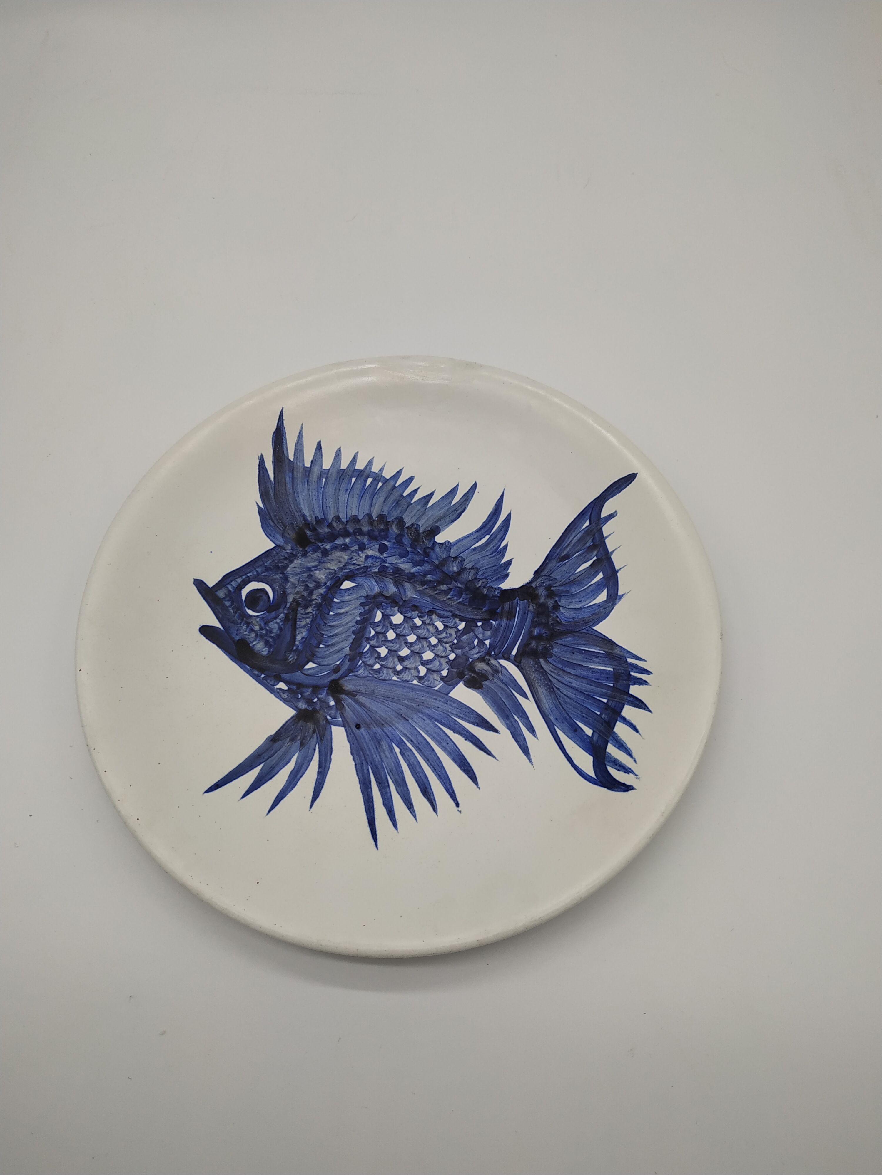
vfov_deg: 71.6
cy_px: 588
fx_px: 815
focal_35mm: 24
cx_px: 441
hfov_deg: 56.8
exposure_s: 1/576
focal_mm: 3.94
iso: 100
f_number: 1.9
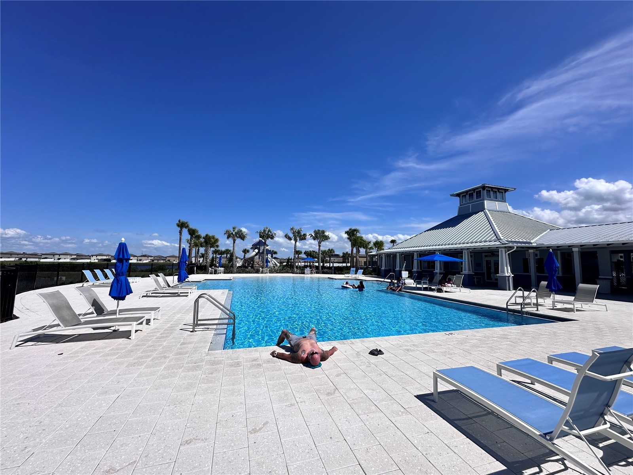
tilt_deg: +6.0
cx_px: 316
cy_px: 238
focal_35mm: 14
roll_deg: -0.8
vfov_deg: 85.7
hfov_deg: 102.1
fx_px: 256
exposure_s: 1/4651
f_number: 2.2
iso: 50
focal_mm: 2.22
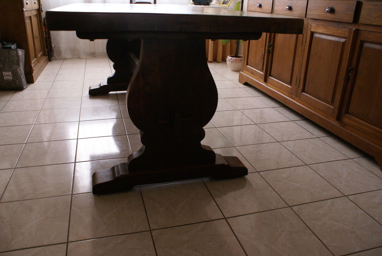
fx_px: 319
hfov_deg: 61.9
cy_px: 128
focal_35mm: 30
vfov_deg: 43.7
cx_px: 191
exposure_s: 1/20
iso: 400
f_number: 4
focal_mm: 20
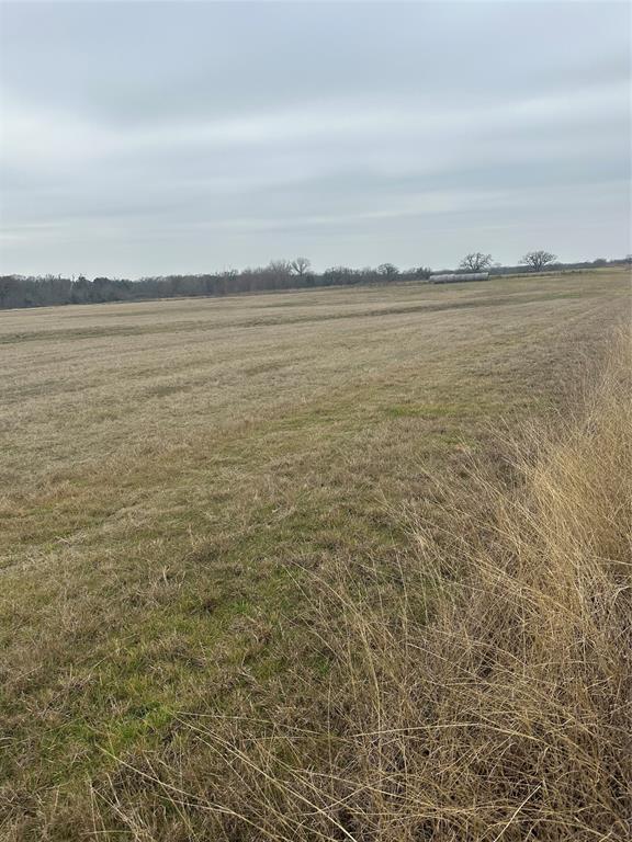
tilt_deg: -13.4
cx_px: 316
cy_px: 421
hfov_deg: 56.8
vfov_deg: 71.6
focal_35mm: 24
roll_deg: +1.6
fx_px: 584
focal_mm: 6.86
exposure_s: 1/2660
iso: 80
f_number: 1.78
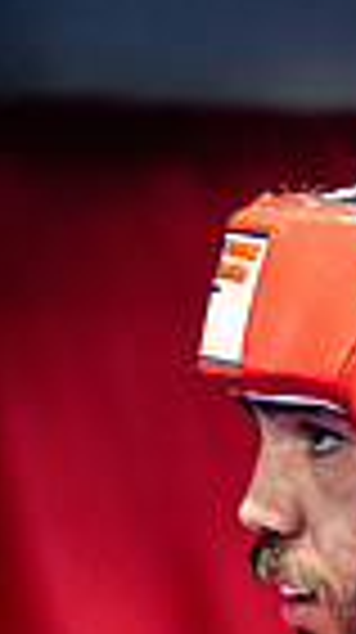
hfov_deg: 2.4
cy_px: 913
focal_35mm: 501
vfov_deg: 4.3
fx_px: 8433
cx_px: 379
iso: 4000
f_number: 2
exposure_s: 1/800
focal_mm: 150
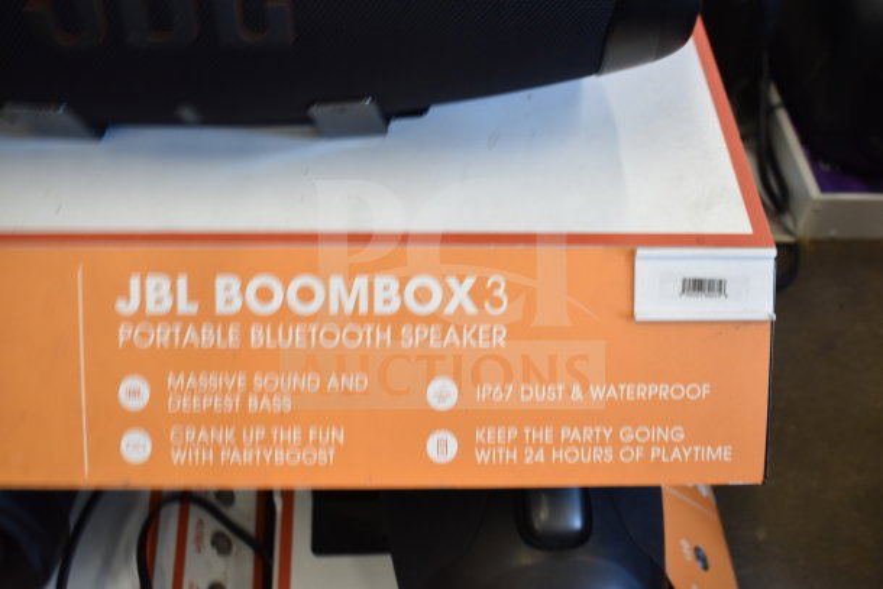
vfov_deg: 34.2
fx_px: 957
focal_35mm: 39
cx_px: 442
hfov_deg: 49.5
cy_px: 294
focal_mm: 26
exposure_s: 1/40
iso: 720
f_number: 4
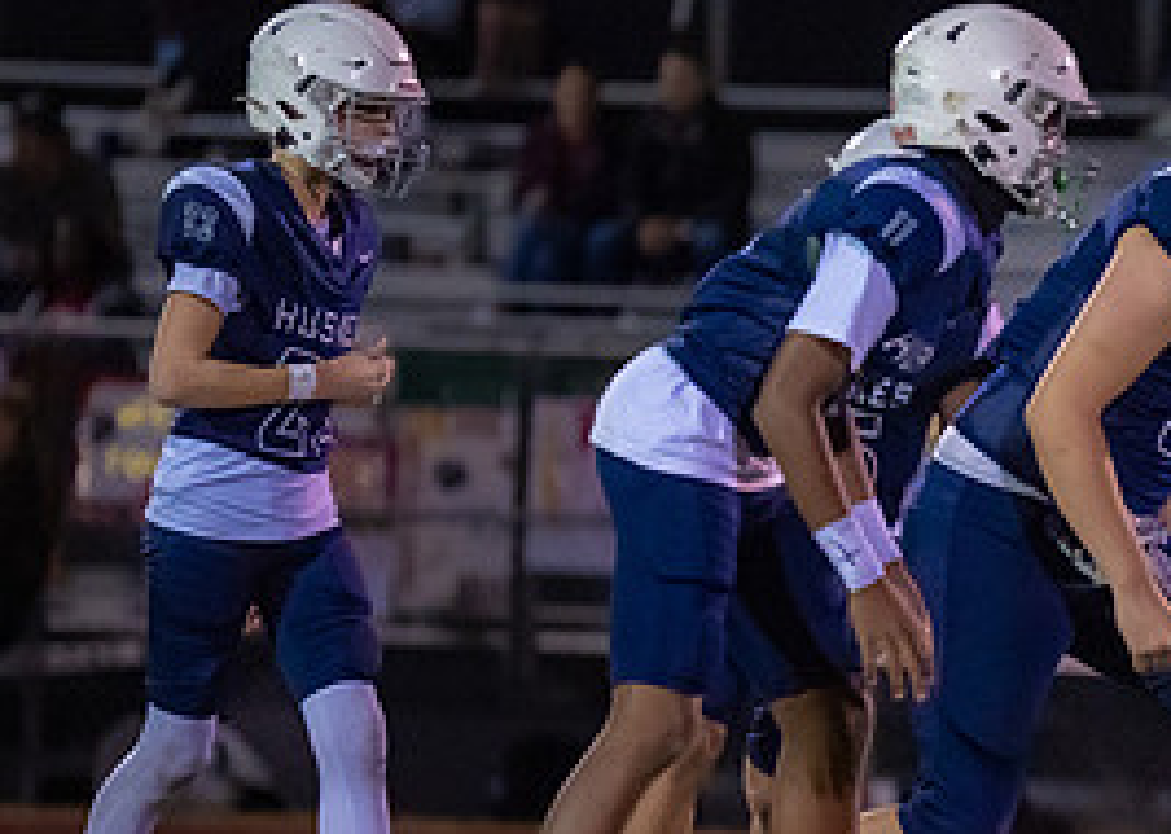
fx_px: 20992
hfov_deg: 3.2
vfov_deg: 2.3
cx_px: 1610
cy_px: 616
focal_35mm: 632
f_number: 2.8
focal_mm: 200
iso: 6400
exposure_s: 1/1000
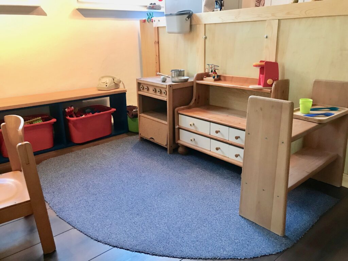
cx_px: 174
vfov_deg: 49.7
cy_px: 130
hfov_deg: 63.4
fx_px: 281
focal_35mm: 28
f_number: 1.8
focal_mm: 3.99
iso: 100
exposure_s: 1/17
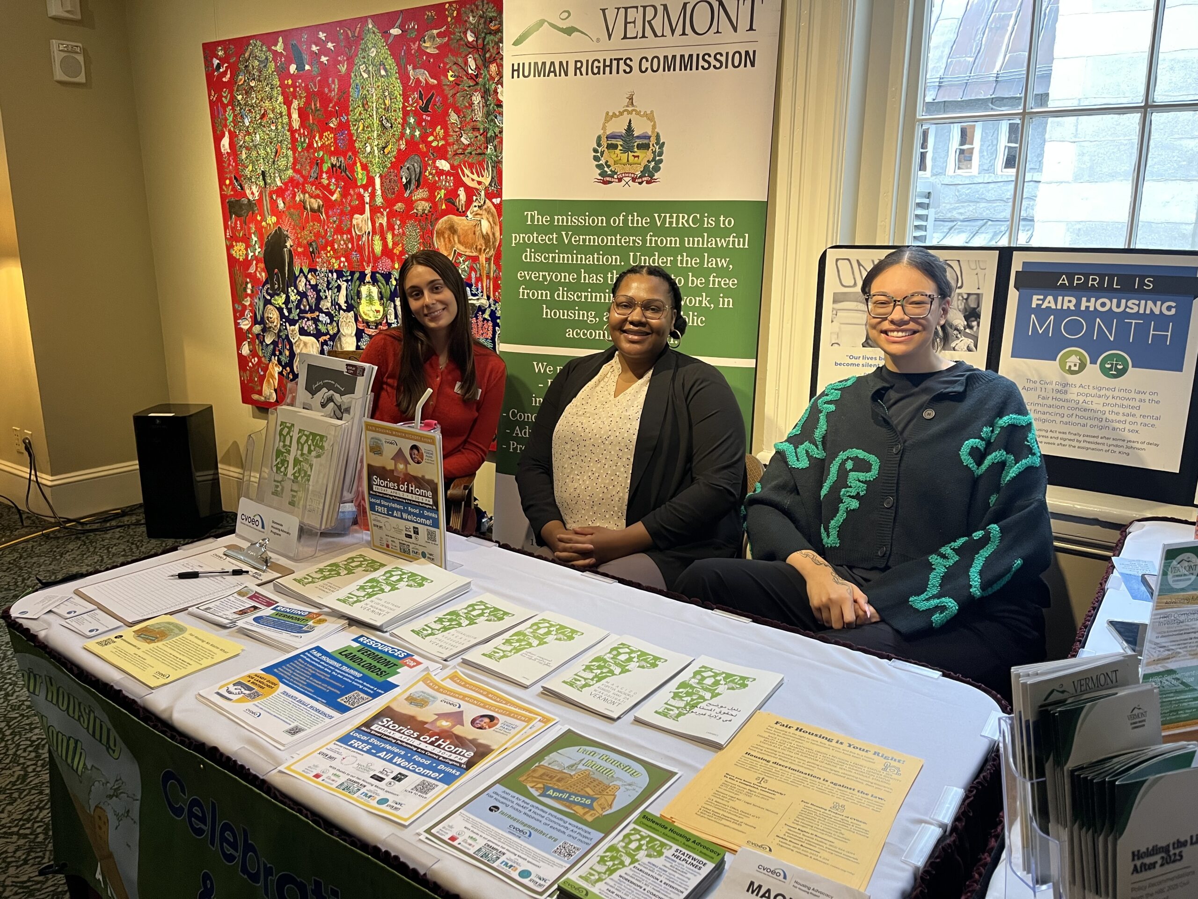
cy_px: 450
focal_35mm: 26
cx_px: 599
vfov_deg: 53.1
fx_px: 900
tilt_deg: -13.5
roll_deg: -0.2
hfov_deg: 67.3
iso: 160
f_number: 1.6
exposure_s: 1/60
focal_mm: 5.1
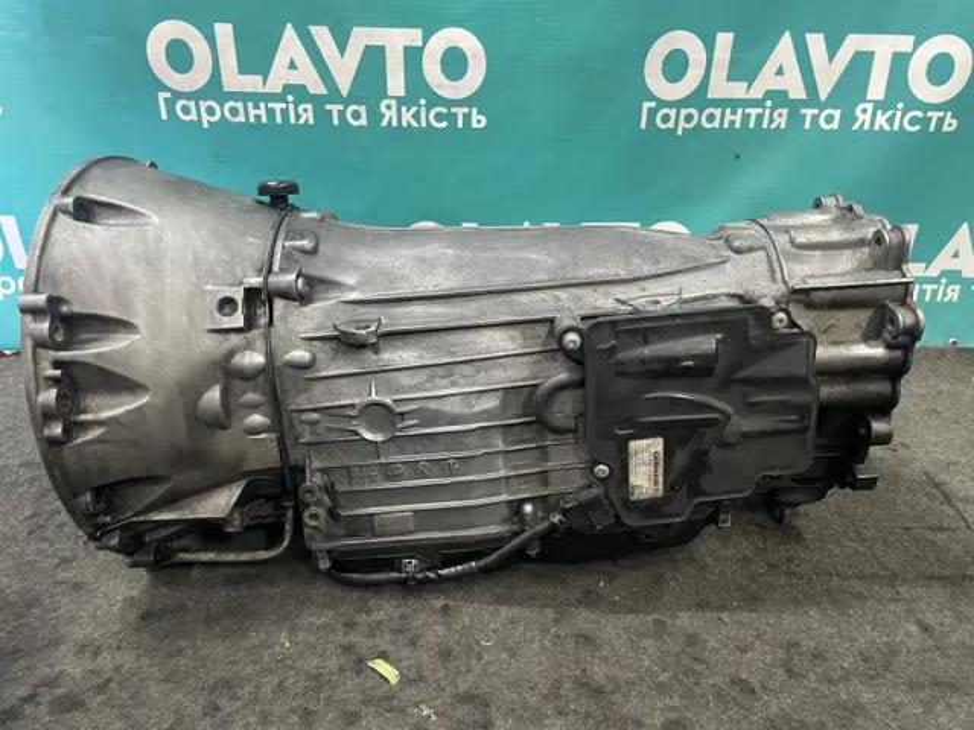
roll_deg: -3.1
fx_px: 732
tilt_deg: -25.3
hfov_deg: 67.3
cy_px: 365
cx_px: 487
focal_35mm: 26
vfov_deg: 53.1
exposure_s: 1/50
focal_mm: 4.2
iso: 400
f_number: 1.6
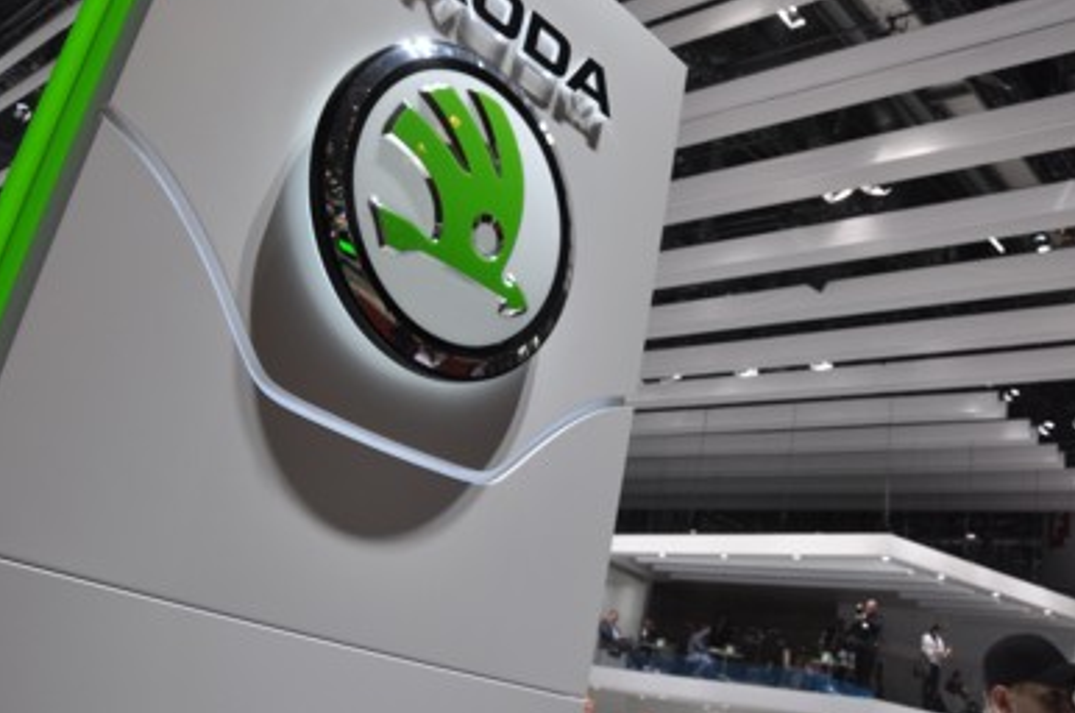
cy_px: 262
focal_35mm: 35
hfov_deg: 54.5
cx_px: 557
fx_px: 1043
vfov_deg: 37.5
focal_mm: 18
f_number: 5.6
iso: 400
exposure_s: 1/125
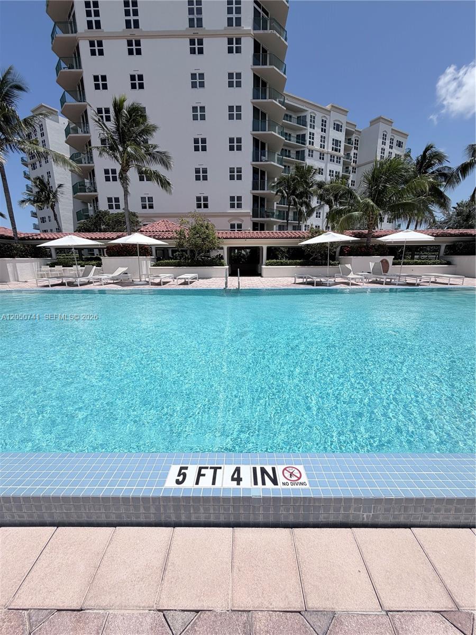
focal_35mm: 14
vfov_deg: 102.1
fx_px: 257
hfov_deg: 85.7
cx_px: 238
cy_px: 318
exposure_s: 1/1745
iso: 20
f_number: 2.2
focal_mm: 2.22
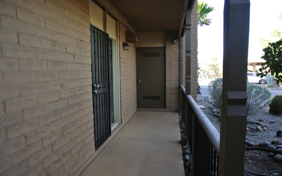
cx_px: 139
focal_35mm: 28
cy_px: 95
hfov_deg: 66.5
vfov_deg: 44.5
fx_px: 215
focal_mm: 10
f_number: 3.5
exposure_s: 1/500
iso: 450
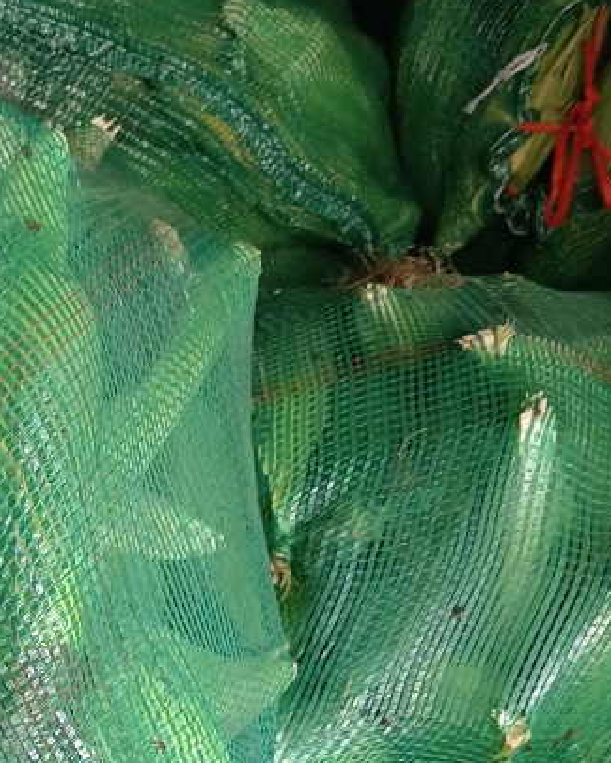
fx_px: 1333
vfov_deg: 28.7
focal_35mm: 59
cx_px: -100
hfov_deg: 23.8
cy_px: 858
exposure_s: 1/50
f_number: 1.88
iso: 913
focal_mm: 5.59
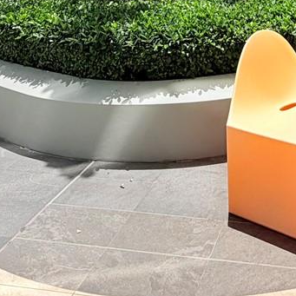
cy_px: -128
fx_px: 561
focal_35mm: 58
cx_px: 228
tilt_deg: +4.5
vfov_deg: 24.2
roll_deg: +0.7
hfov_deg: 29.0
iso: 20
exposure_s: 1/1339
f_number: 2.2
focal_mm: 2.22
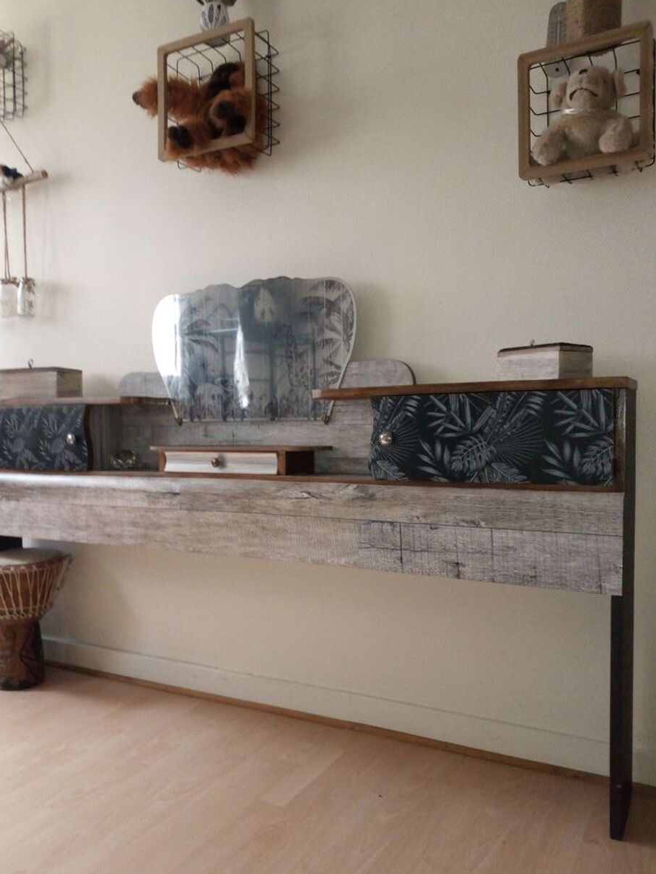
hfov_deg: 61.0
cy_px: 450
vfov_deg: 76.4
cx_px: 298
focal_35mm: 22
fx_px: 556
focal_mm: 3.52
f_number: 2
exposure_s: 1/33.3
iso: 800
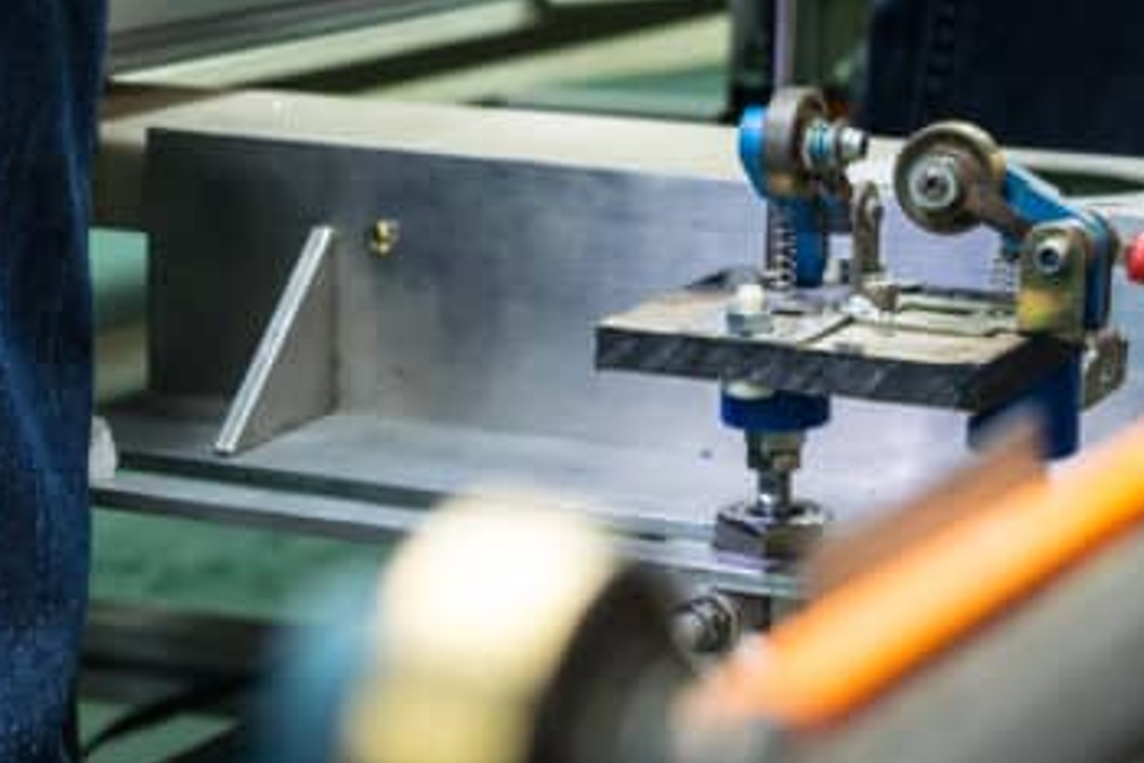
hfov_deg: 14.9
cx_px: 901
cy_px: 120
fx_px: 4338
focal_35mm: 136
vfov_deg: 10.0
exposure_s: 1/5
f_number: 5.6
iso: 200
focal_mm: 31
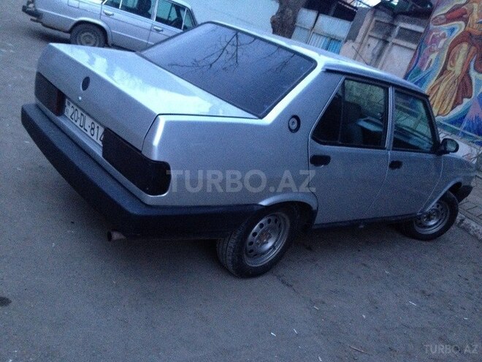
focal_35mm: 35
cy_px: 181
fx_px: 487
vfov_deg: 40.7
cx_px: 241
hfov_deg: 52.6
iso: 400
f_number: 2.4
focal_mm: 4.28
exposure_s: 1/17
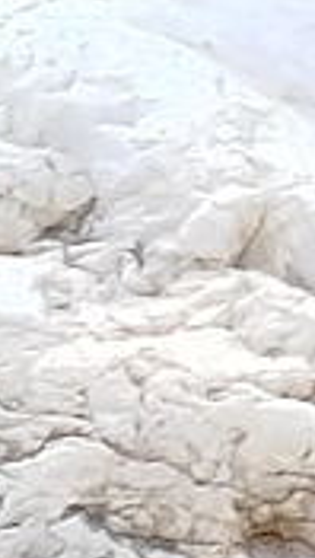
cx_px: -636
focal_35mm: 1070
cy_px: 1100
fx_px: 15820
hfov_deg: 1.1
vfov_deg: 2.0
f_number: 1.7
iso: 50
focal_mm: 5.31
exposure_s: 1/120
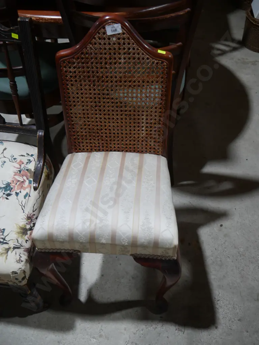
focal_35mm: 30
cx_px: 130
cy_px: 172
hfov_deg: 46.8
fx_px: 299
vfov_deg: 60.0
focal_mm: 15
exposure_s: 1/80
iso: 200
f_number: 3.6
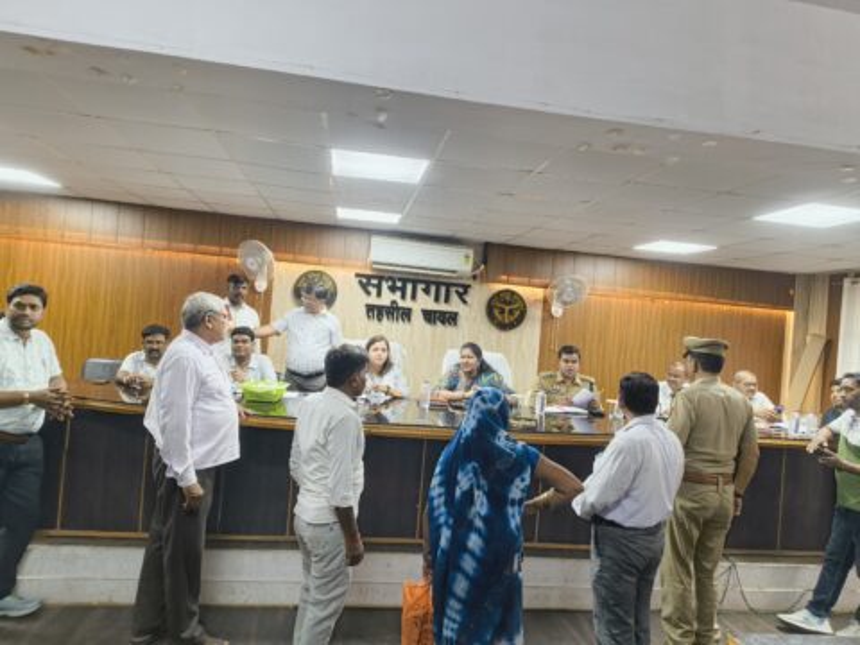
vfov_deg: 56.8
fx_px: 596
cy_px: 322
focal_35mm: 24
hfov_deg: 71.6
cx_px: 430
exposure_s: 1/50
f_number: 1.87
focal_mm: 5.56
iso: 800
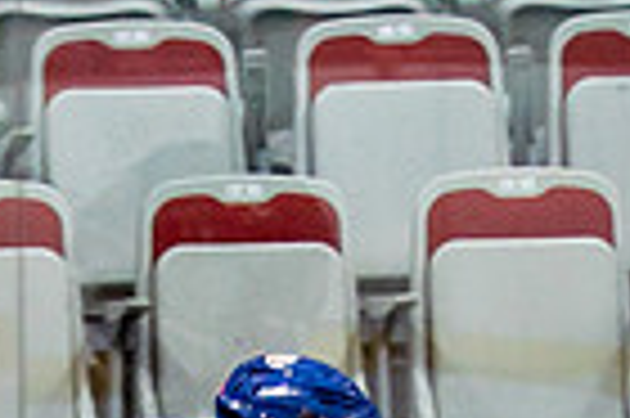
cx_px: -60
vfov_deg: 1.4
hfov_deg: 2.1
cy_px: 1118
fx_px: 17112
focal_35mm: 979
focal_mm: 100
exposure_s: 1/640
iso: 320
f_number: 2.8
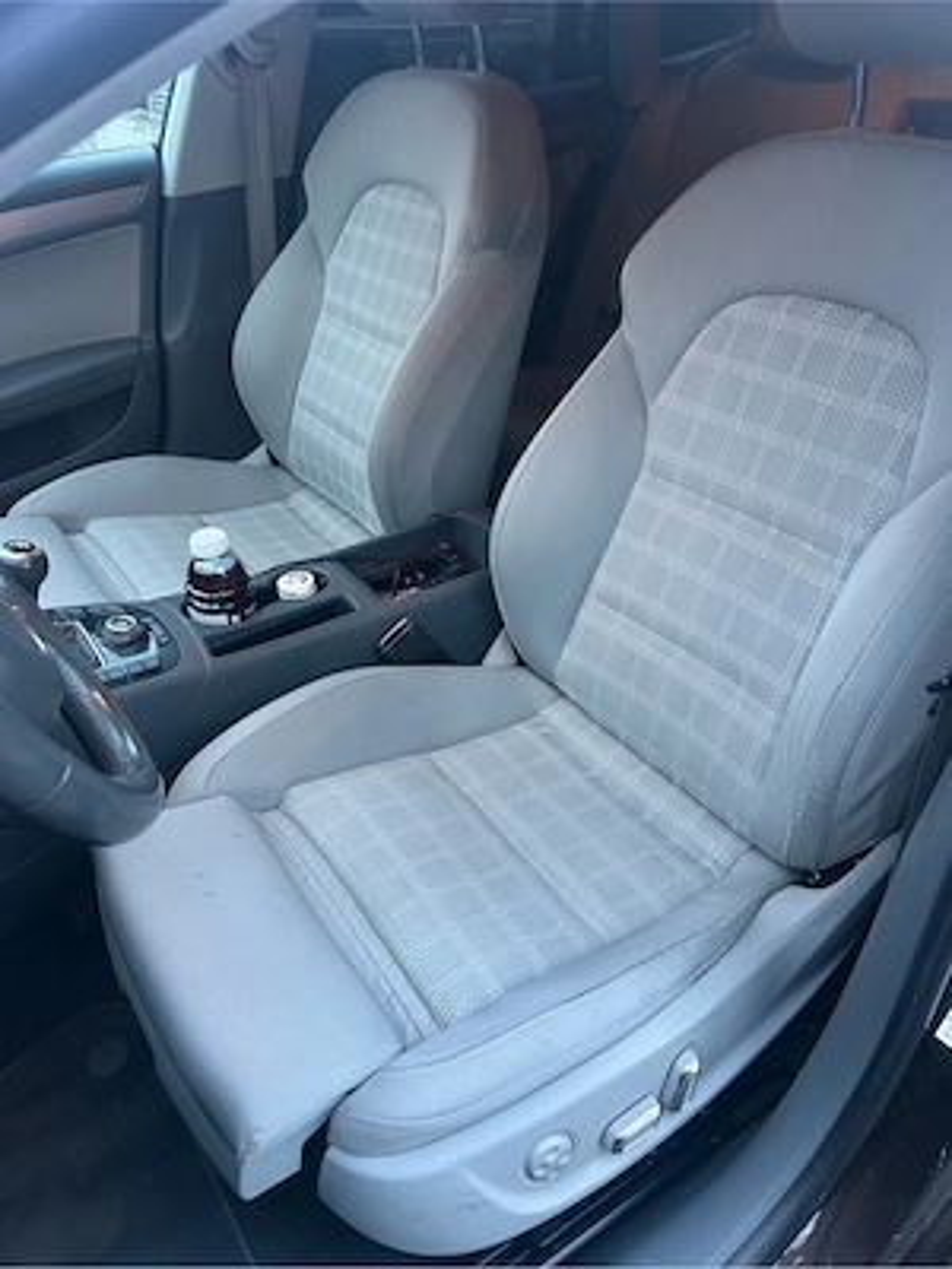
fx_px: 953
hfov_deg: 53.1
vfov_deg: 67.3
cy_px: 634
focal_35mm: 26
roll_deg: +1.9
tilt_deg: -34.7
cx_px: 476
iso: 250
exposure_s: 1/60
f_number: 1.5
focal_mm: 5.7
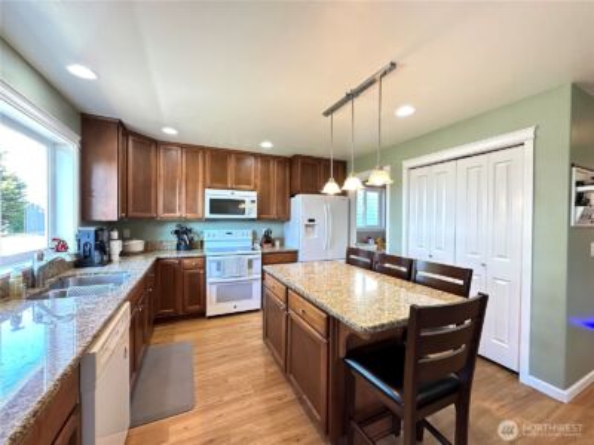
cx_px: 297
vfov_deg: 85.7
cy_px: 222
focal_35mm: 14
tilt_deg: -0.6
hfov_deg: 102.1
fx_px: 240
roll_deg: -0.4
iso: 250
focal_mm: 2.22
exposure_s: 1/60
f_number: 2.2
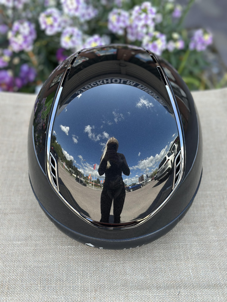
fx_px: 420
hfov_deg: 30.3
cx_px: 114
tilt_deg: -43.1
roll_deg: +2.8
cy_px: 151
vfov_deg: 39.7
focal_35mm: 48
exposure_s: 1/450
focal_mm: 6.86
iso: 80
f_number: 1.78
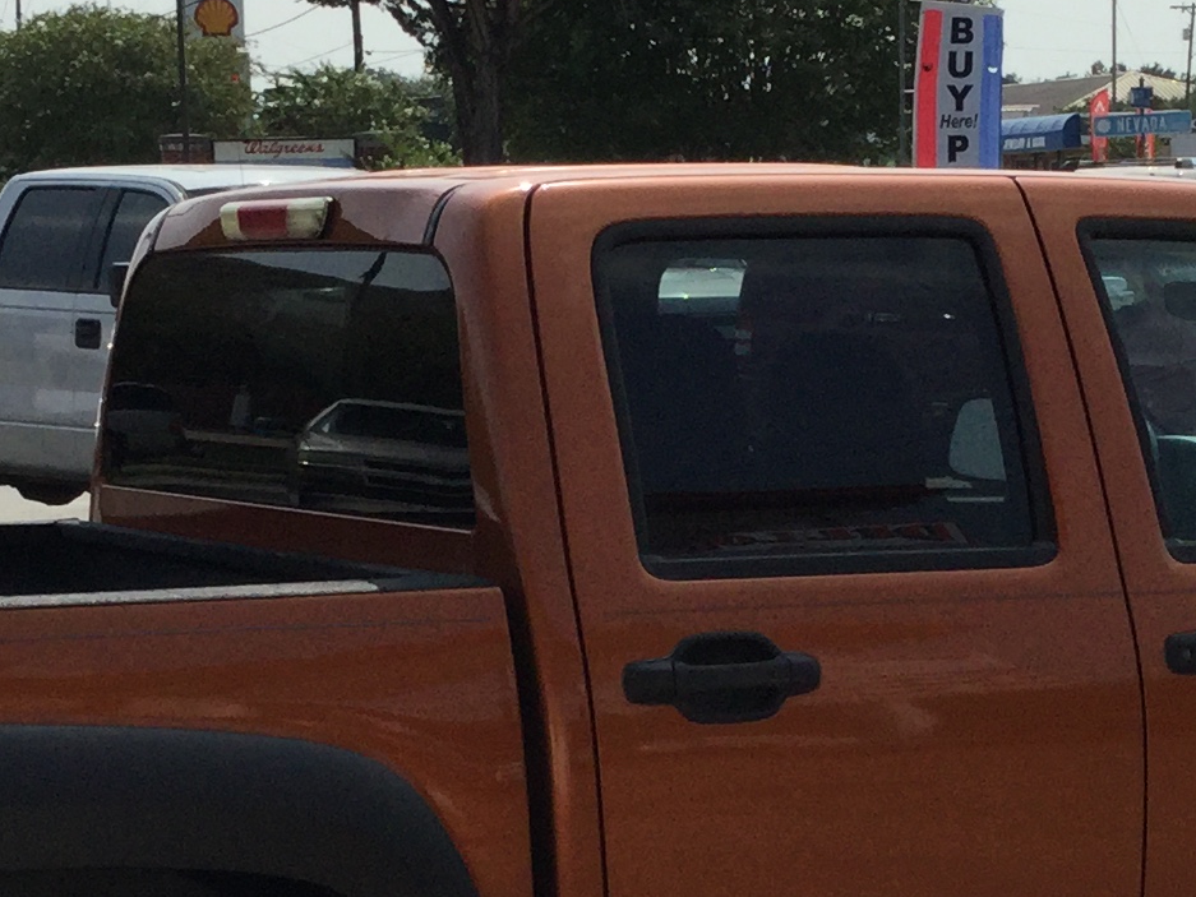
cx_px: 674
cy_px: 746
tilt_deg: -8.3
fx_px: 3732
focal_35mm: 108
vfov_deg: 13.6
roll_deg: +0.1
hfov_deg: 18.2
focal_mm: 3.3
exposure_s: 1/2632
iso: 25
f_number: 2.4
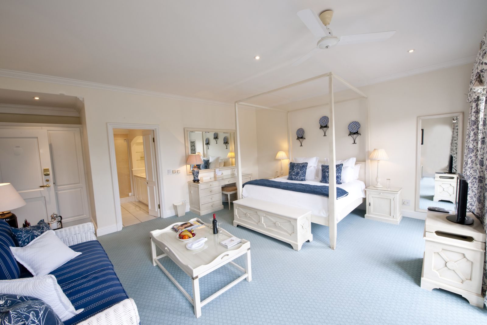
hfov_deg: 104.2
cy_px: 162
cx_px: 244
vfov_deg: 81.2
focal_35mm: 14
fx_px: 189
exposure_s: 1/1.67
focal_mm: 14
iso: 100
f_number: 16
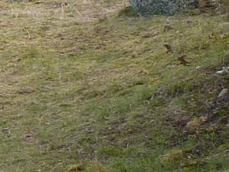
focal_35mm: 305
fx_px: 2019
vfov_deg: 4.8
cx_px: -347
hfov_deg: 6.2
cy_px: -185
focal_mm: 6.5
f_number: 3.6
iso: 100
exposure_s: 1/50
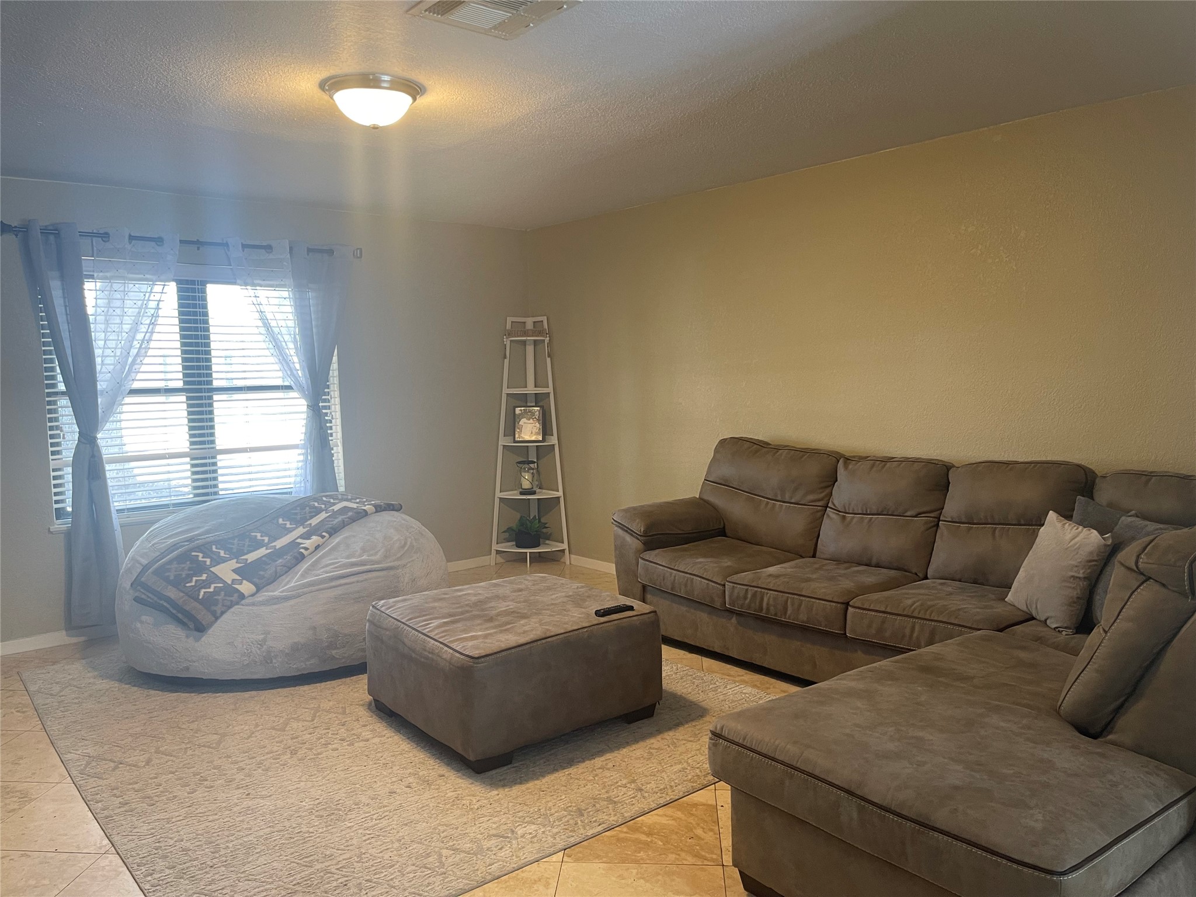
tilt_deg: -5.9
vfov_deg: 53.1
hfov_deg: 67.3
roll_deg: +1.0
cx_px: 598
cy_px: 448
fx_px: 898
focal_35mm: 26
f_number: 1.6
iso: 125
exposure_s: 1/65
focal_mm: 5.1
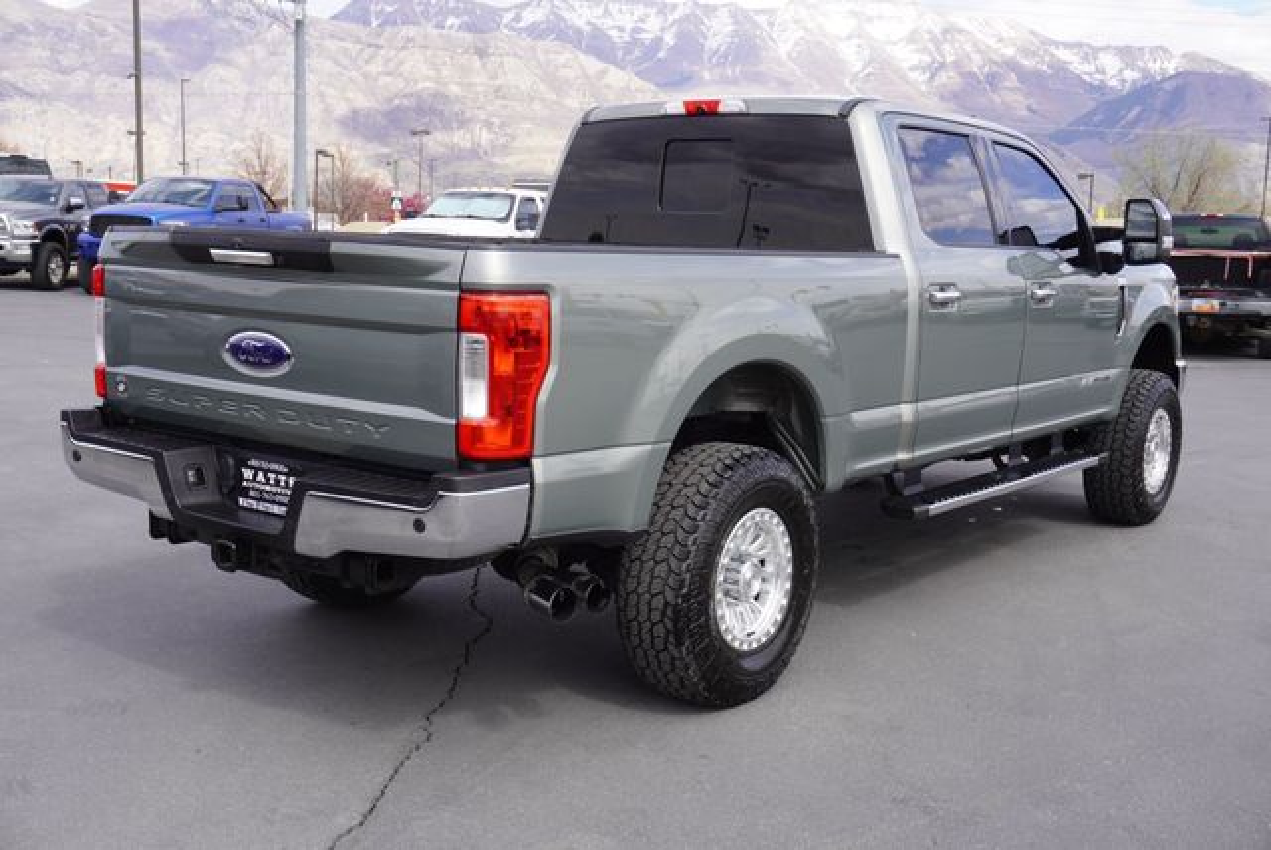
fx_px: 1431
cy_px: 425
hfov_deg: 47.9
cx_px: 636
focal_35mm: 40
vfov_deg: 33.1
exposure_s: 1/100
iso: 100
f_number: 8
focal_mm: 27
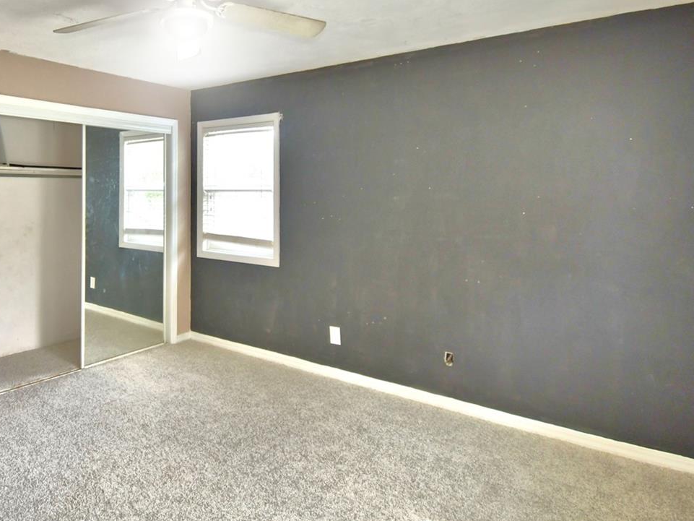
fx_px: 481
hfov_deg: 68.2
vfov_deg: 55.7
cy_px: 176
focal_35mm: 24
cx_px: 197
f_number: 4.5
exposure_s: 1/40
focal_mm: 10
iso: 200
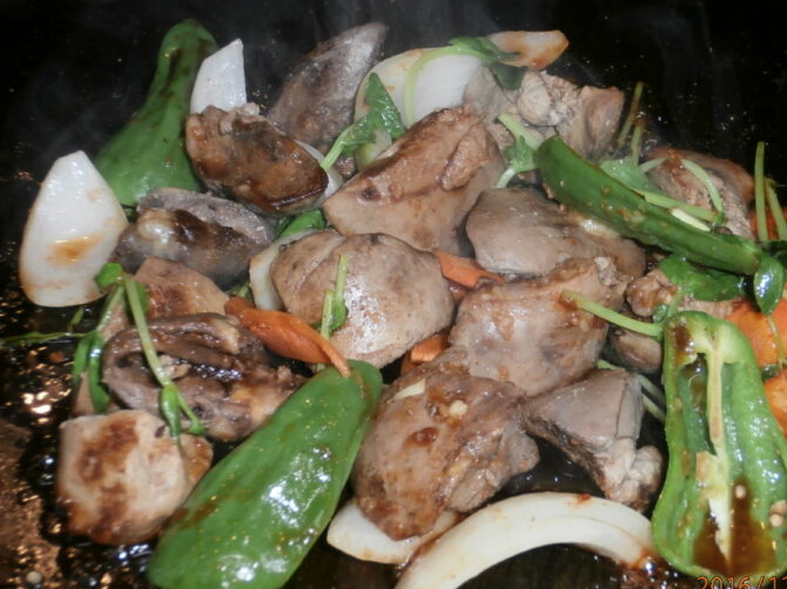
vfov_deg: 18.9
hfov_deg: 25.0
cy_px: 320
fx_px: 1773
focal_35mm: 78
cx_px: 442
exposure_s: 1/40
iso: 200
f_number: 4.7
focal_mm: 12.1
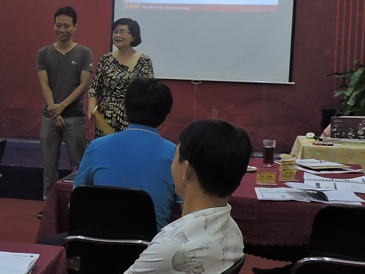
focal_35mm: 81
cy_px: 103
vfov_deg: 18.2
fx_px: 854
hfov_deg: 22.4
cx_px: -62
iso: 200
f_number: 3
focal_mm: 4.3
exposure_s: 1/30
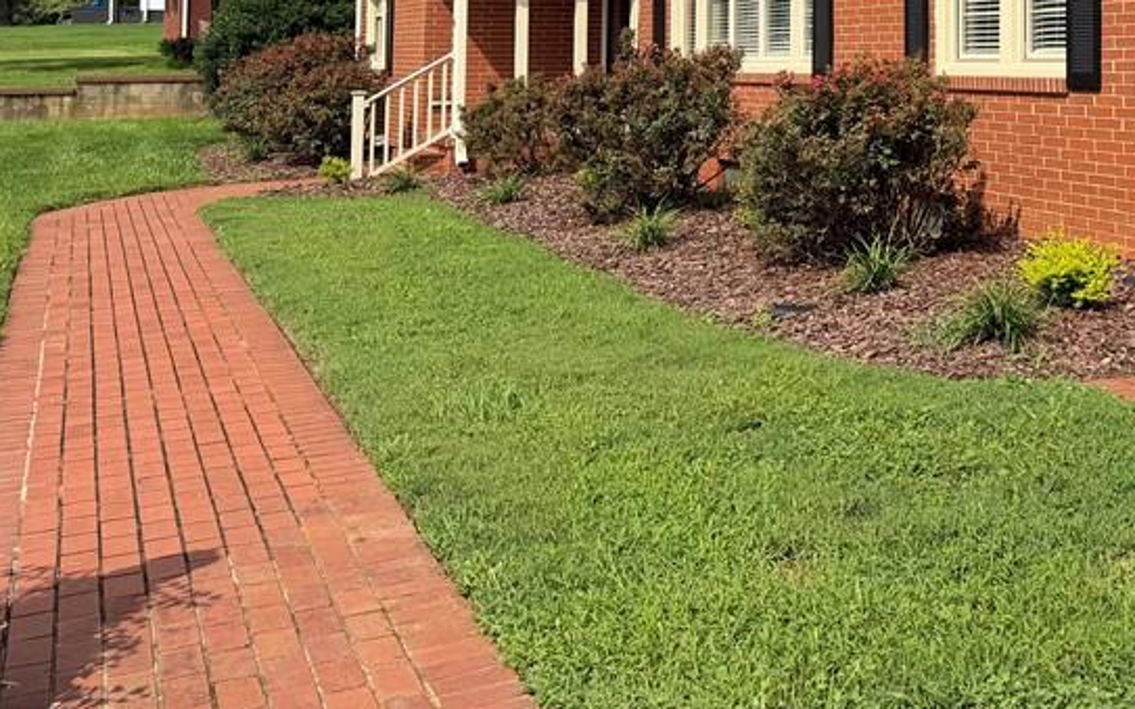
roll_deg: +0.1
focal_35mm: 48
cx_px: 1030
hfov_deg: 38.8
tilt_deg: +3.5
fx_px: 1484
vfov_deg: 25.2
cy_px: -42
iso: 80
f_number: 1.78
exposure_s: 1/4673
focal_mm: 6.76
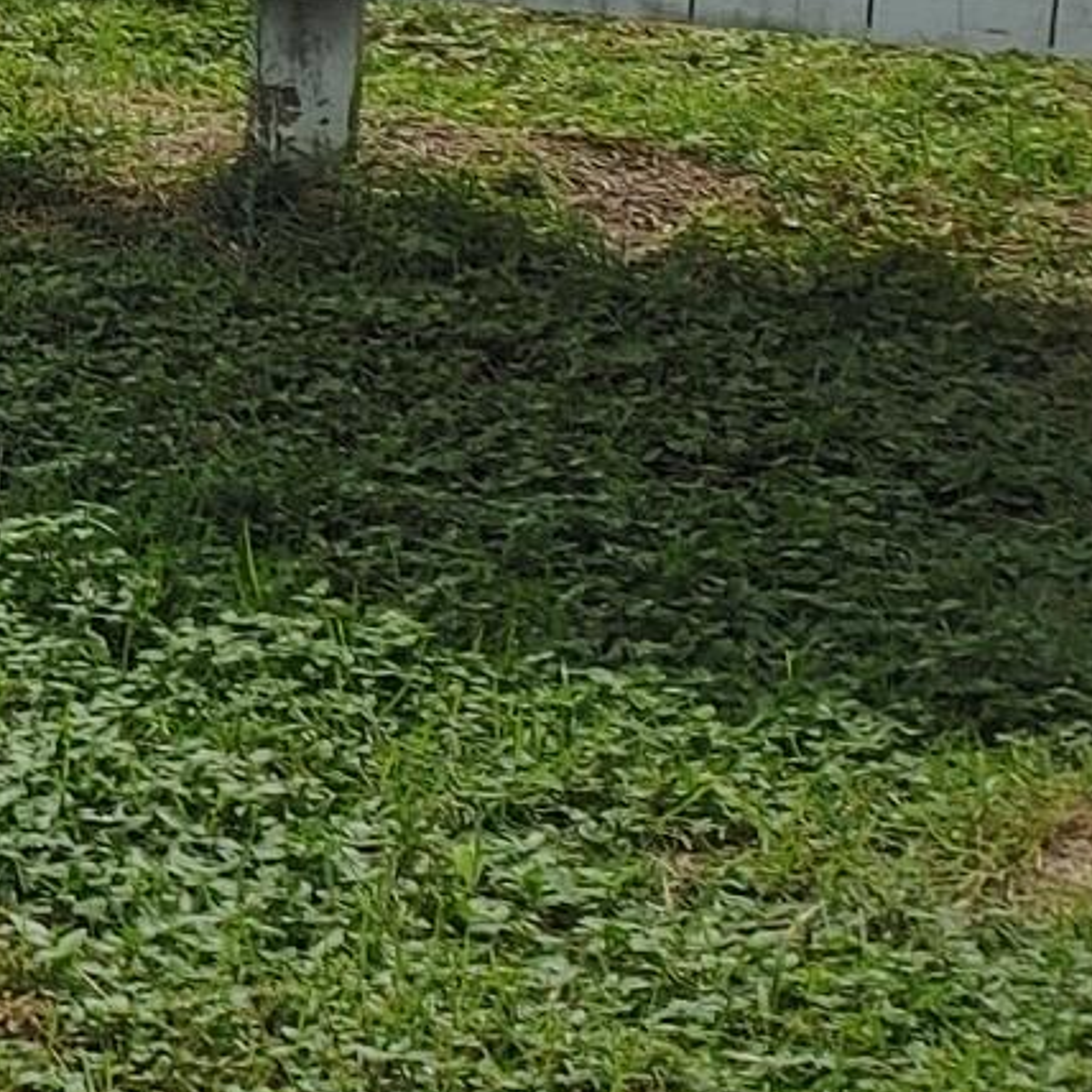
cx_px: -2692
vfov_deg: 10.7
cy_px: -245
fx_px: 5746
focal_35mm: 161
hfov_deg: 8.3
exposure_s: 1/2439
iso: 50
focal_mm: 5.58
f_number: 1.8
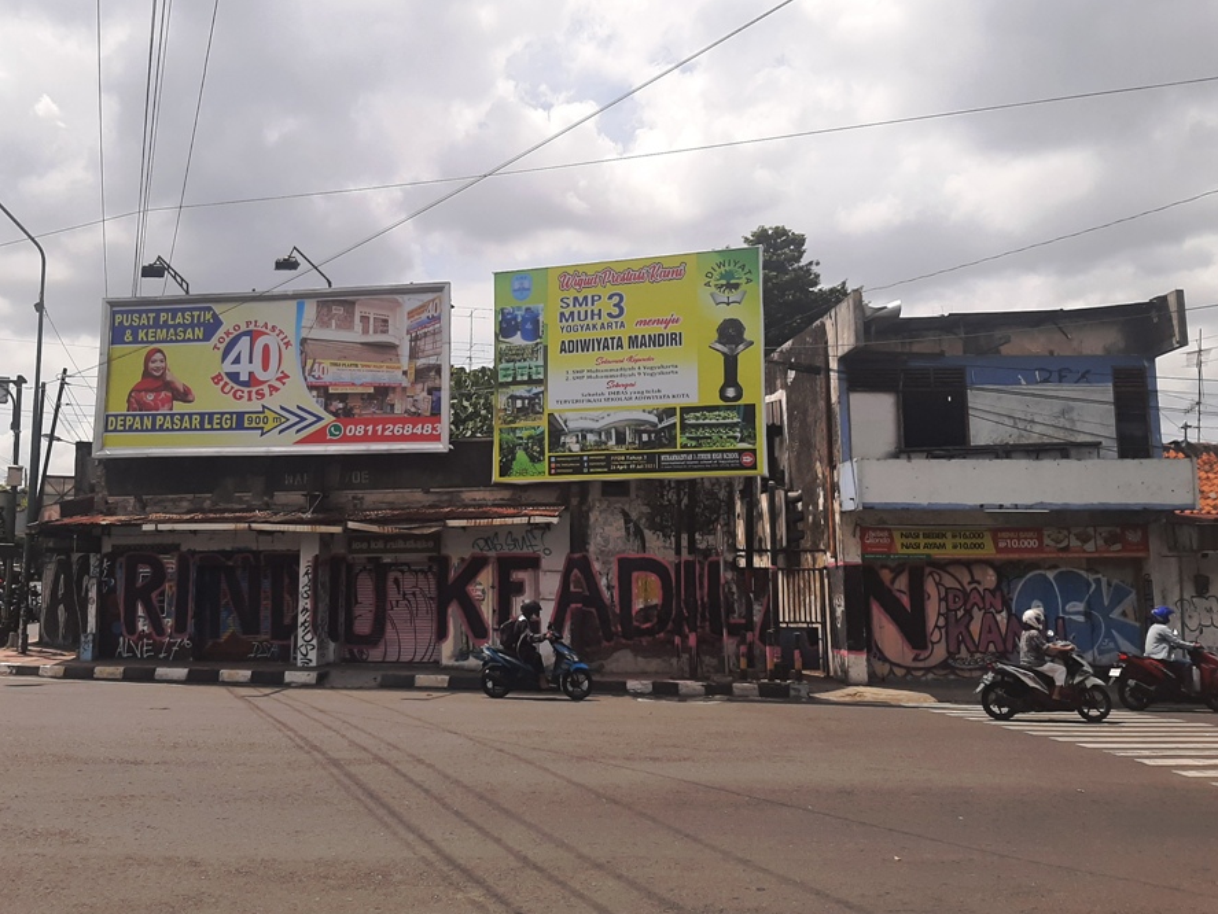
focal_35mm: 30
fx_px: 1056
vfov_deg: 46.8
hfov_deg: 59.8
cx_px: 544
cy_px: 431
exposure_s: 1/4274
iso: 40
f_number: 1.7
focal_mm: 3.93
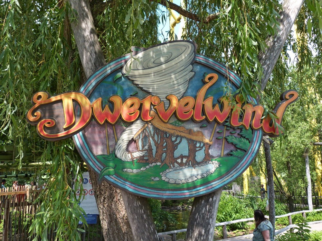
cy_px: 120
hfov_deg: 55.4
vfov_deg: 42.9
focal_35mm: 33
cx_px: 161
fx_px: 307
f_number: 4
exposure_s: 1/160
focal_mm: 5.8
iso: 100
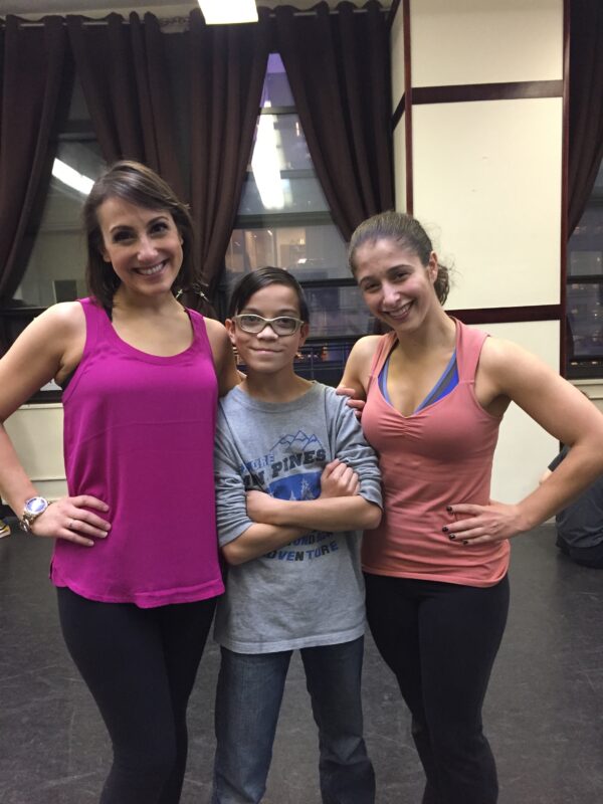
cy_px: 402
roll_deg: +2.5
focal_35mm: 29
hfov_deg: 48.2
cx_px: 302
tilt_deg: -7.1
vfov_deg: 61.7
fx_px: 674
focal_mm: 4.15
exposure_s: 1/30
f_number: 2.2
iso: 250
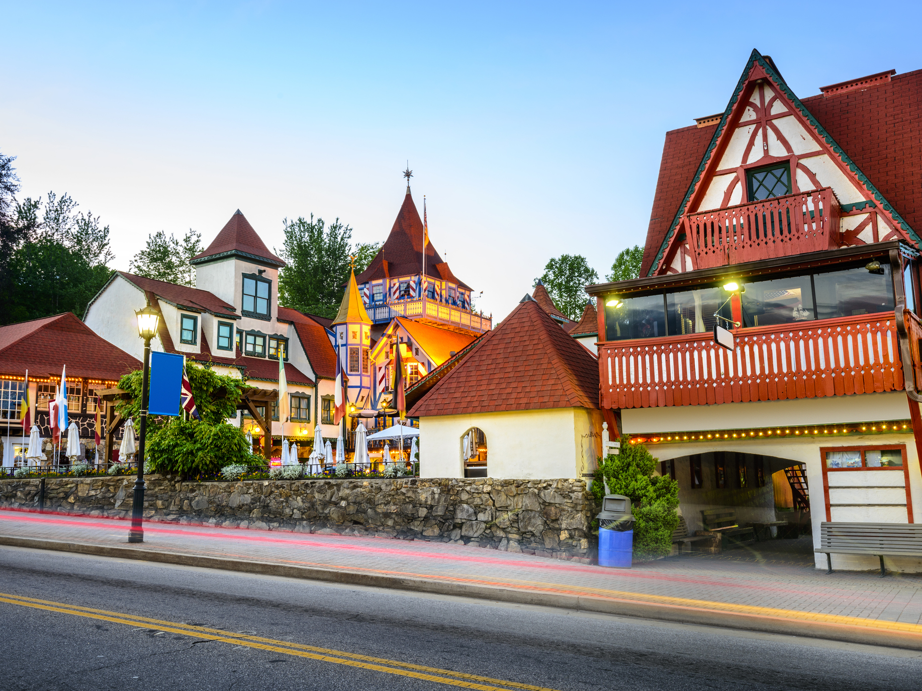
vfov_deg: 42.9
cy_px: 344
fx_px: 879
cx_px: 449
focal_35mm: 33
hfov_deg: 55.4
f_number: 11
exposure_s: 4
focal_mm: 30
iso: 50
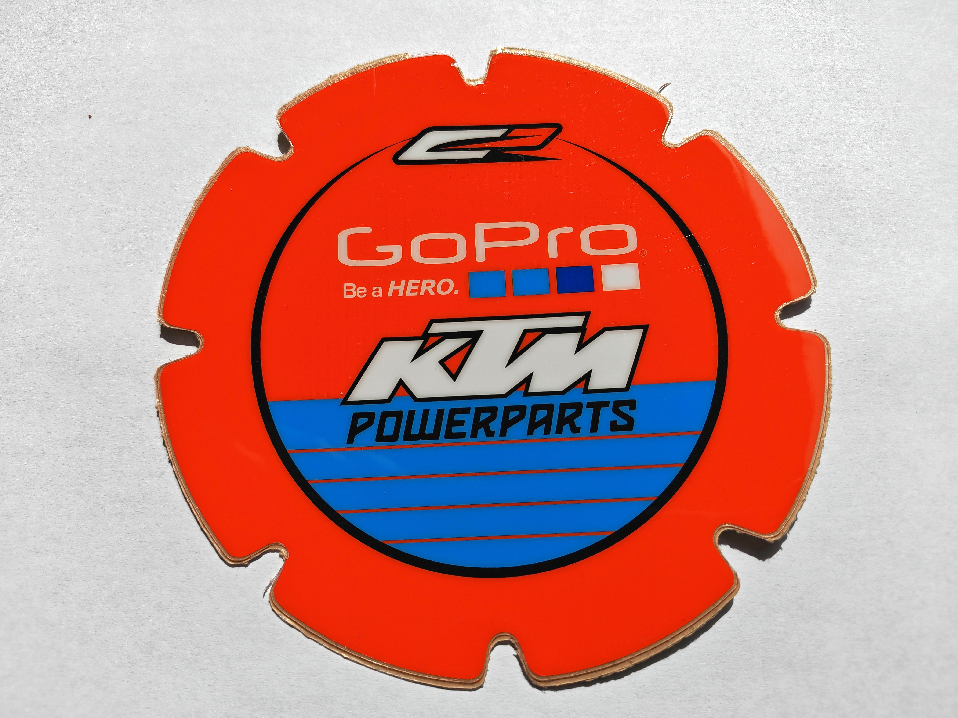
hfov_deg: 71.6
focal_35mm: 24
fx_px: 664
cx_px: 479
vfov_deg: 56.8
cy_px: 359
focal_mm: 6.12
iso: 50
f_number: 1.9
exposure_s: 1/1100
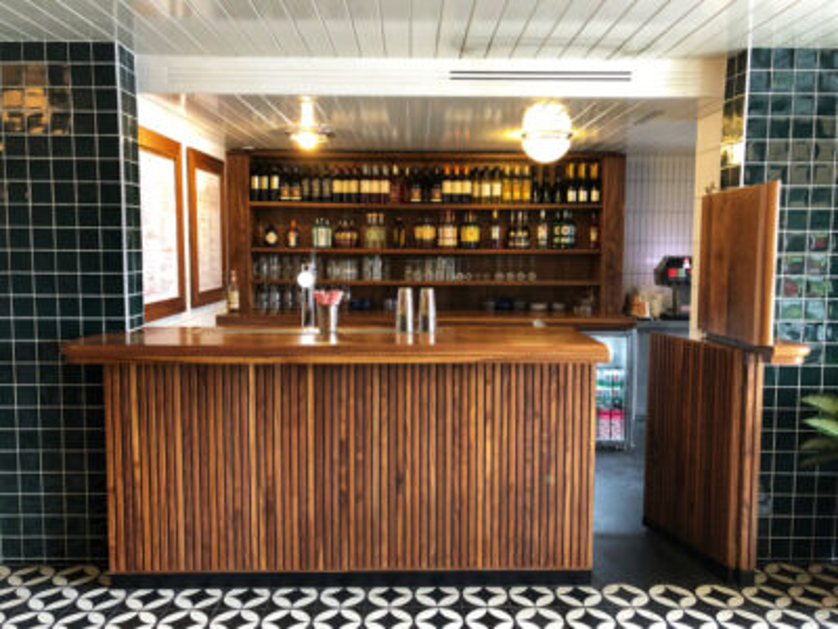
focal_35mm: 28
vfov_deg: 49.7
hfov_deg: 63.4
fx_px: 678
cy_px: 314
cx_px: 419
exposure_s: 1/13
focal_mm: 4
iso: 100
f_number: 1.8
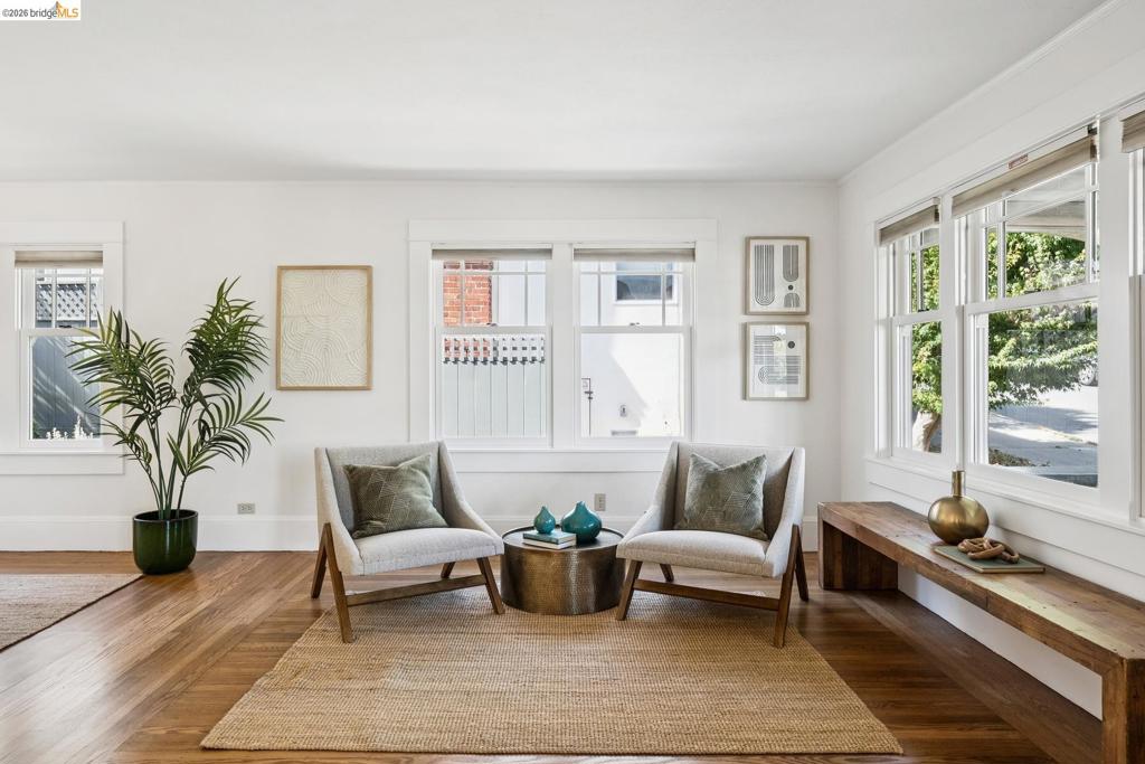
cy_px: 382
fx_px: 700
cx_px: 572
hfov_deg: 78.6
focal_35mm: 22
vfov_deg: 57.2
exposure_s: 1/25
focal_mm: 22
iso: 640
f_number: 9
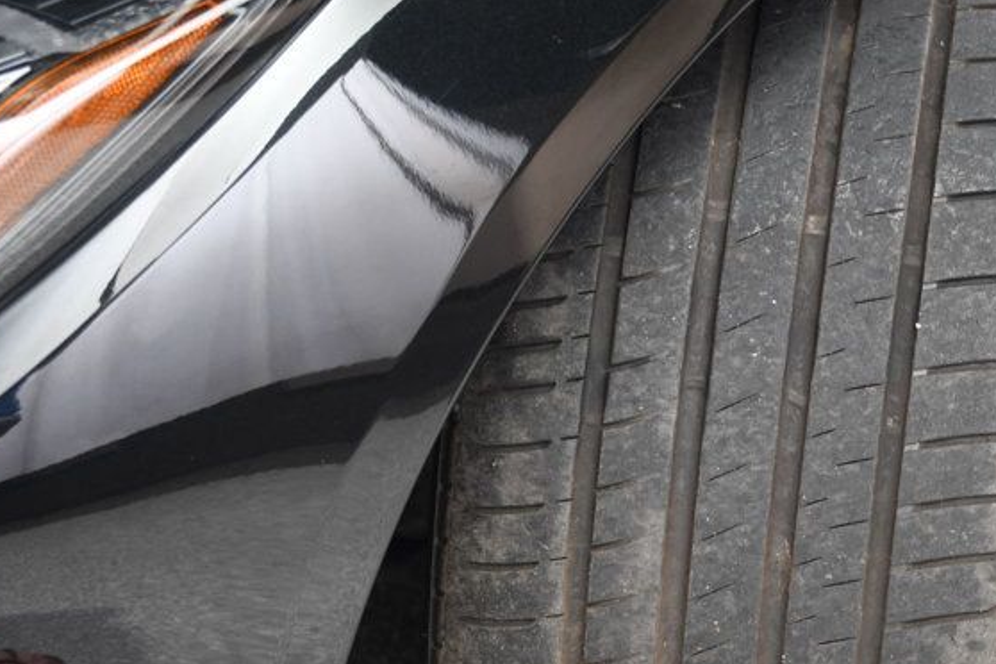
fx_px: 2434
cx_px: 805
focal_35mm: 88
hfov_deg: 22.8
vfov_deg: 15.5
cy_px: 461
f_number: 4
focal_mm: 32
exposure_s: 1/160
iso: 100
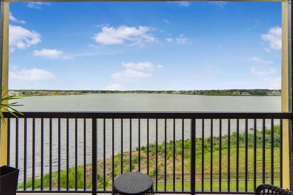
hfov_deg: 90.0
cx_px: 146
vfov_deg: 67.4
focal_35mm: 18
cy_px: 98
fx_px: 146
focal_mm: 12
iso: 2000
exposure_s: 1/2000
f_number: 8
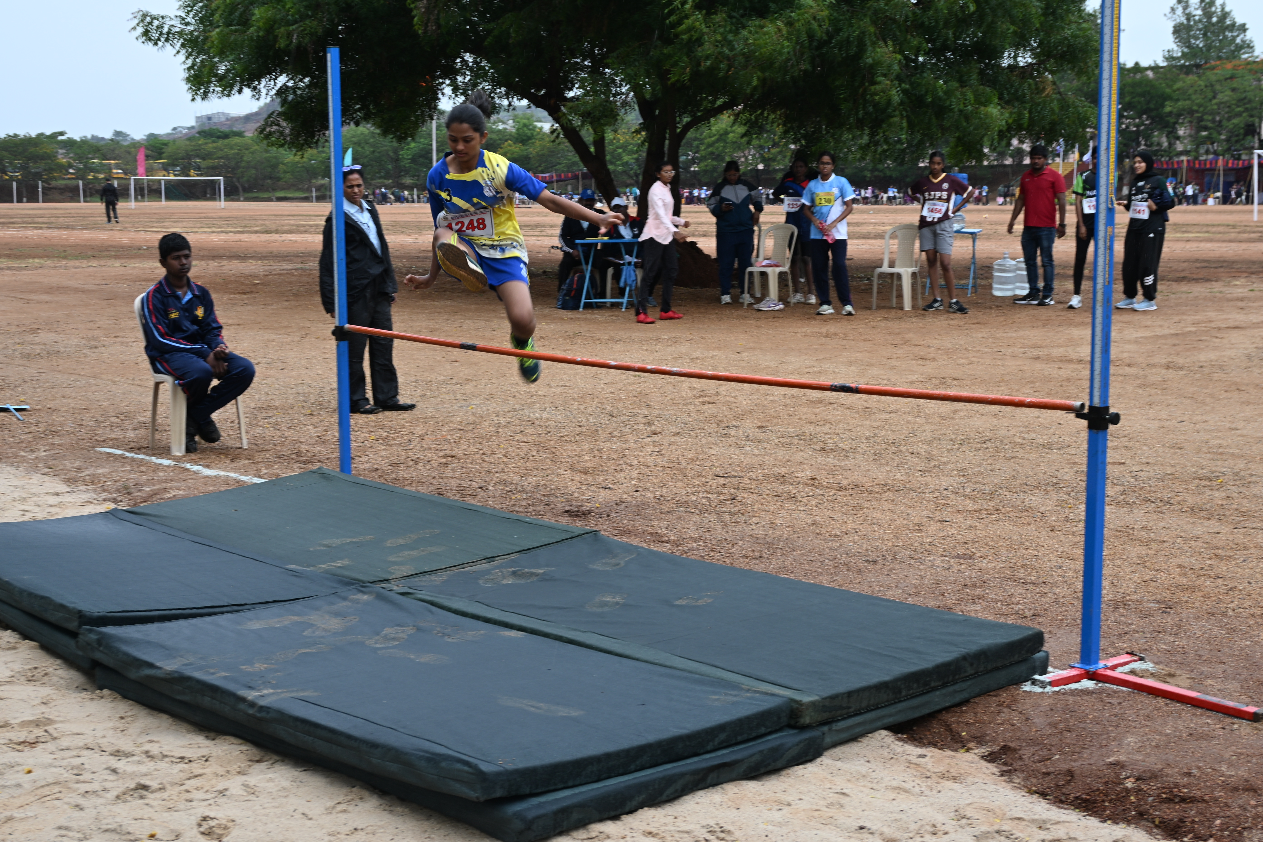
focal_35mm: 46
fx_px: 1605
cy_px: 421
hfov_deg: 43.0
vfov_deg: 29.4
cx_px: 632
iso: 100
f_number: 6.3
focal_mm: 30.5
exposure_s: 1/160
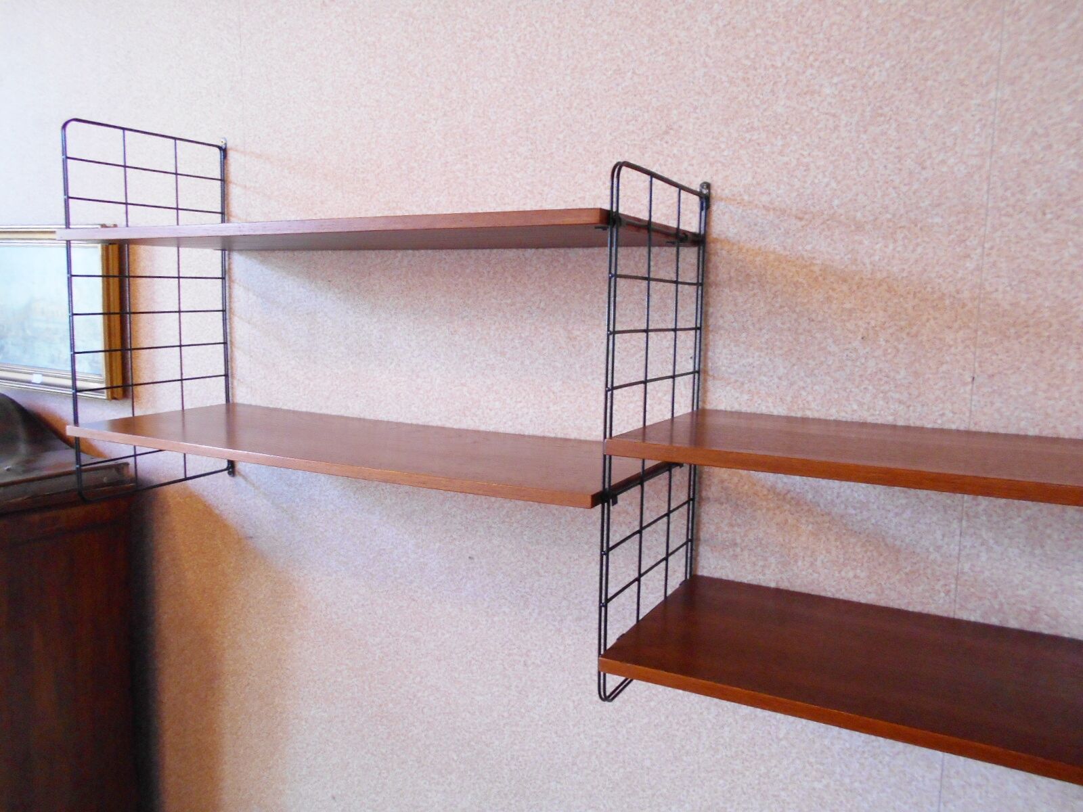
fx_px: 813
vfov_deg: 53.1
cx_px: 542
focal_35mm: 26
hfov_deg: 67.3
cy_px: 406
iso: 200
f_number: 3.2
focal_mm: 4.6
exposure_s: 1/30
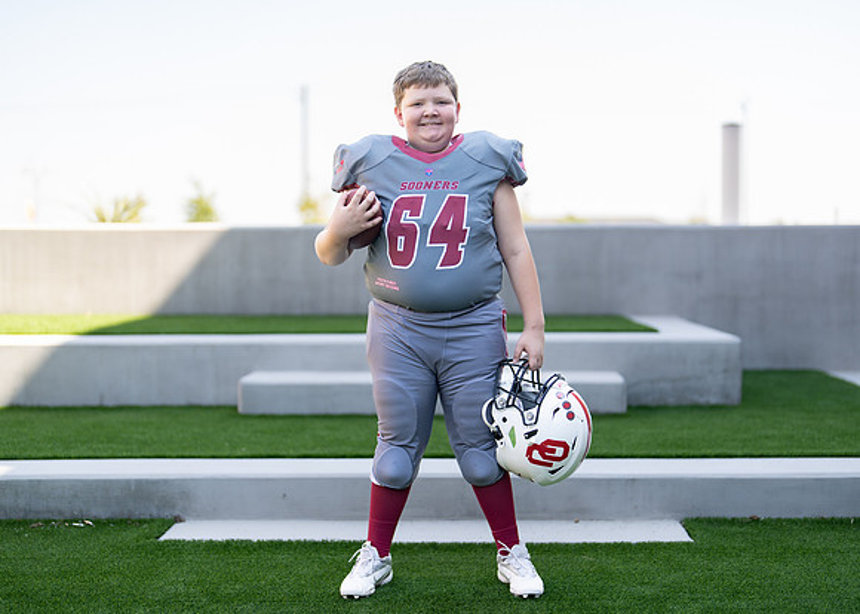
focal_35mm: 55
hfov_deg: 35.6
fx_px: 1338
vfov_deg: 25.8
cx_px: 450
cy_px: 305
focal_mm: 50
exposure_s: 1/1600
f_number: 1.2
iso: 100
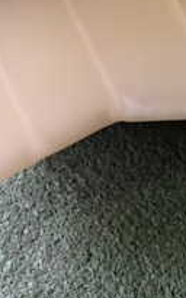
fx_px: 755
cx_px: 131
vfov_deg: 21.5
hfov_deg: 14.0
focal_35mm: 93
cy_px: -7
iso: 200
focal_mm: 5.4
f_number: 2.3
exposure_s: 1/30
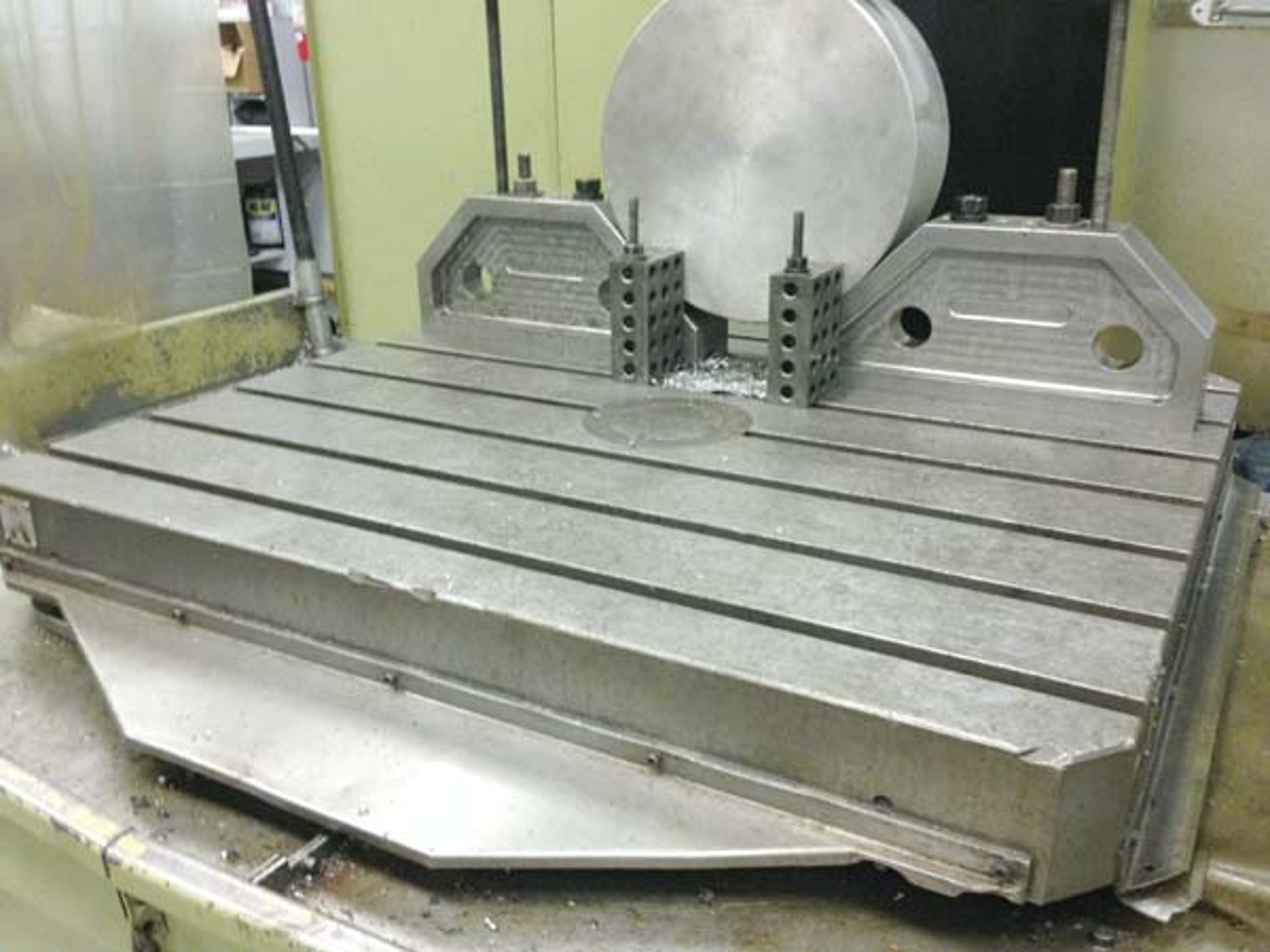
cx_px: 635
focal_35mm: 33
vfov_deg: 42.9
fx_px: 1211
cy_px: 476
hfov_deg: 55.4
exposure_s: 1/20
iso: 400
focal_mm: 4.12
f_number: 2.4
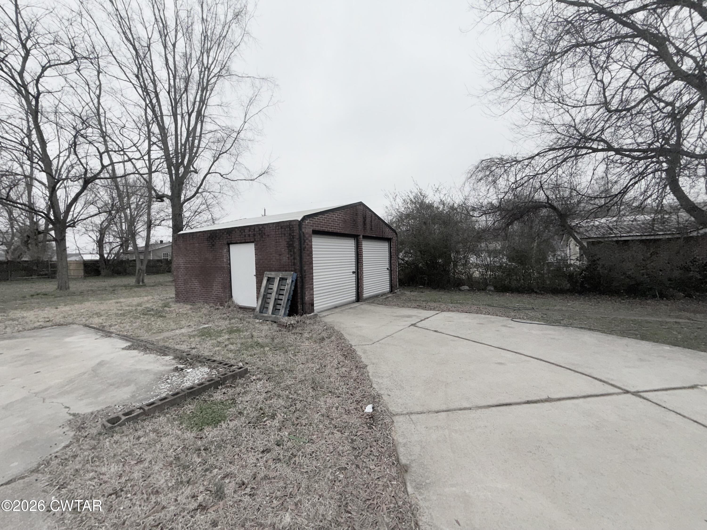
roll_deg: +1.4
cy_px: 265
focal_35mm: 14
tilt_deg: -2.0
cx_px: 354
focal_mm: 2.22
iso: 16
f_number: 2.2
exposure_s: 1/574
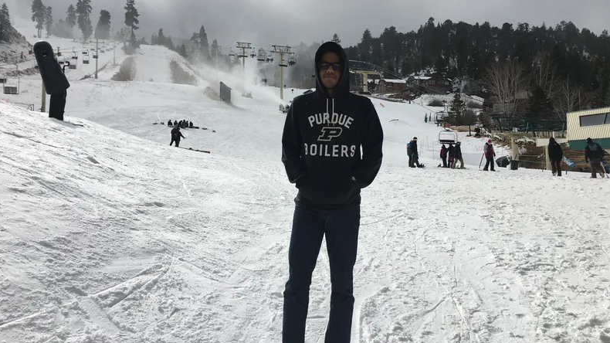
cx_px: 306
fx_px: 517
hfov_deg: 61.0
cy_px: 133
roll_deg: -0.7
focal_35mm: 32
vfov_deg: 36.5
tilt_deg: +5.2
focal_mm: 4.15
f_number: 2.2
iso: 25
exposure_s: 1/3077
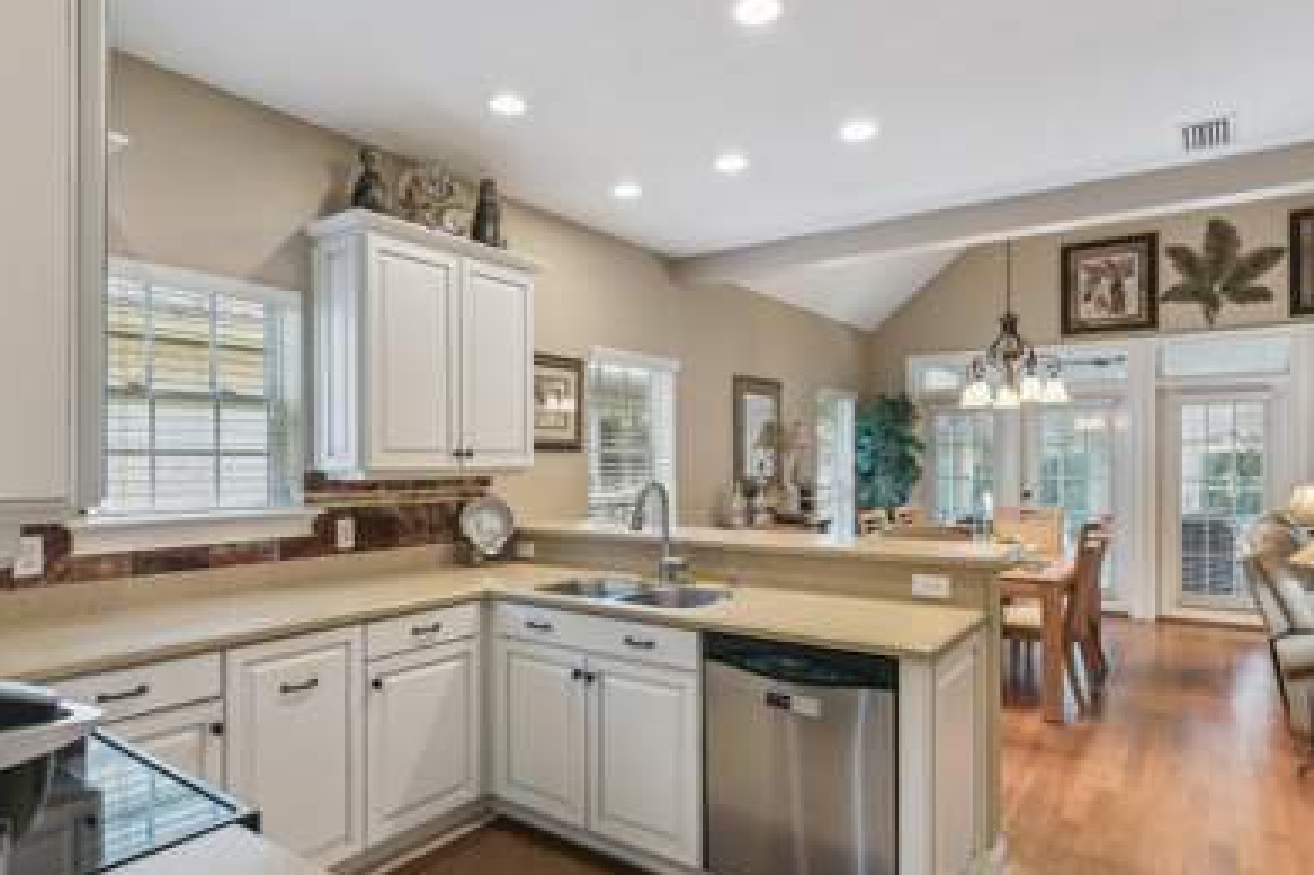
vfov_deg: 59.4
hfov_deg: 81.2
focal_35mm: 21
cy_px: 453
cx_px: 642
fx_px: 766
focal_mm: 17
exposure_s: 1/10
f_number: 8
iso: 250
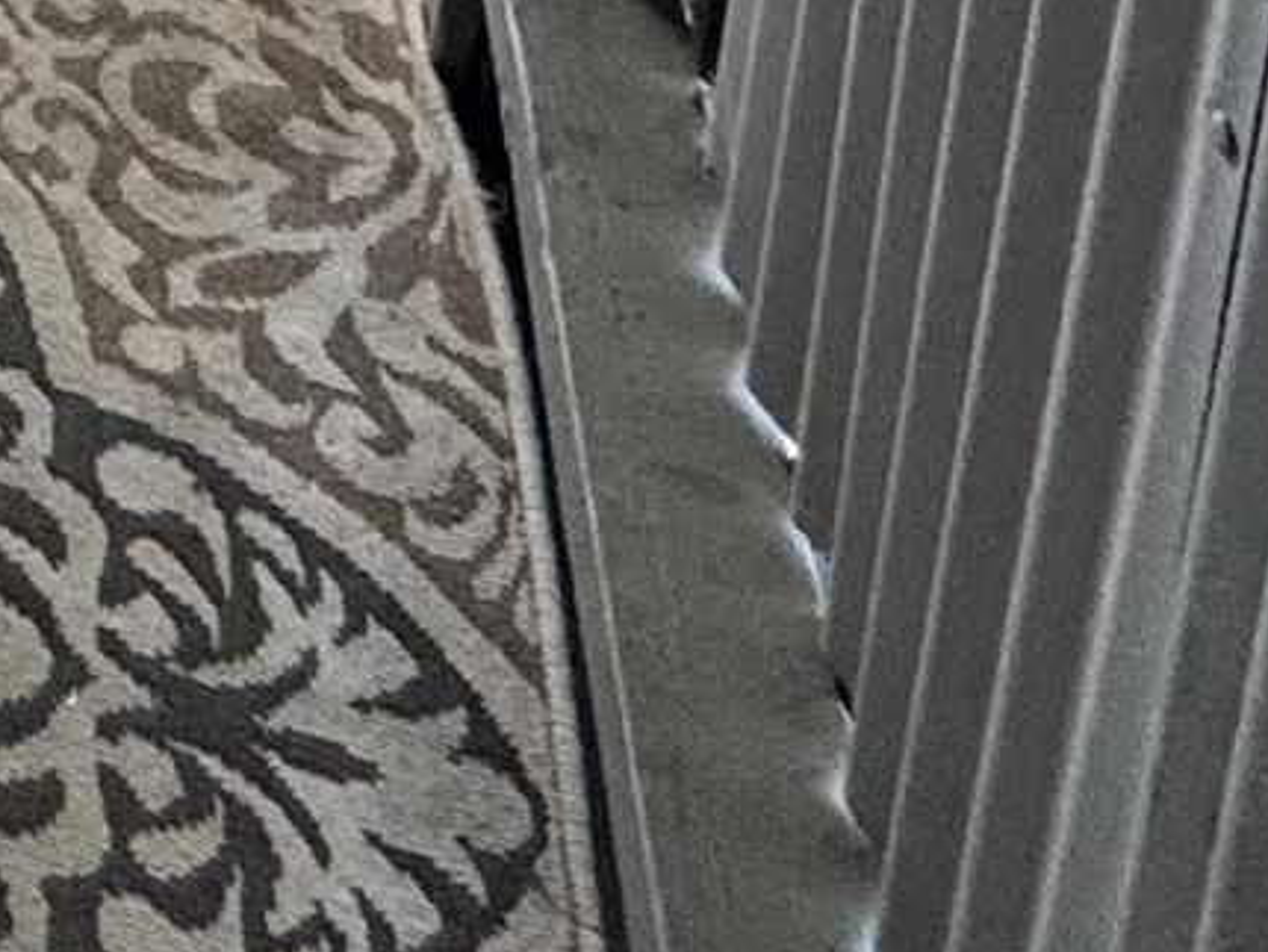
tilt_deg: -13.6
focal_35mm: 100
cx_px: -1572
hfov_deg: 14.6
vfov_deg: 10.4
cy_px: -1942
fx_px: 3665
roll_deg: +0.5
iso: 100
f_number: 2.2
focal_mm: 2.22
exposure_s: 1/99
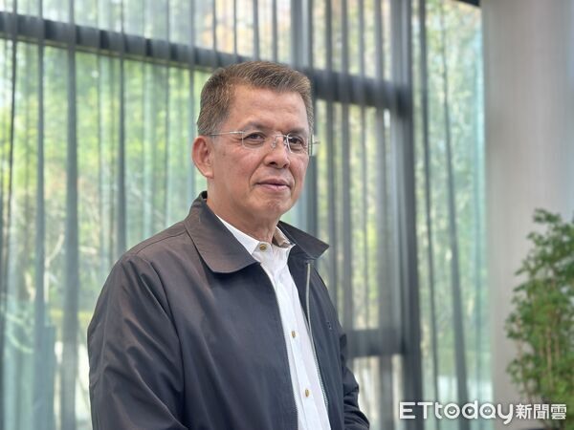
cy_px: 215
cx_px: 287
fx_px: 796
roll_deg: +0.0
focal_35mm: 48
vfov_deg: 30.3
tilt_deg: +3.1
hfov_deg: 39.7
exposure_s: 1/60
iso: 160
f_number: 1.78
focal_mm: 6.86
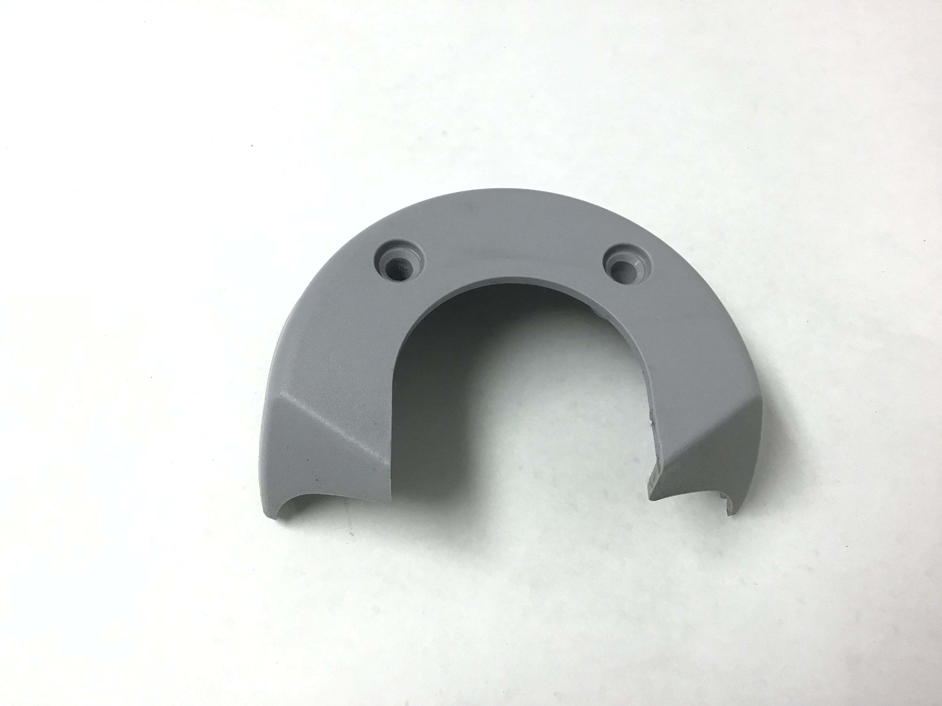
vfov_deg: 45.4
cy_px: 353
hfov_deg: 58.4
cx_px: 471
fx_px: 844
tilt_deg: -62.0
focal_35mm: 31
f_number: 2.4
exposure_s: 1/30
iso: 25
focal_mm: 3.3
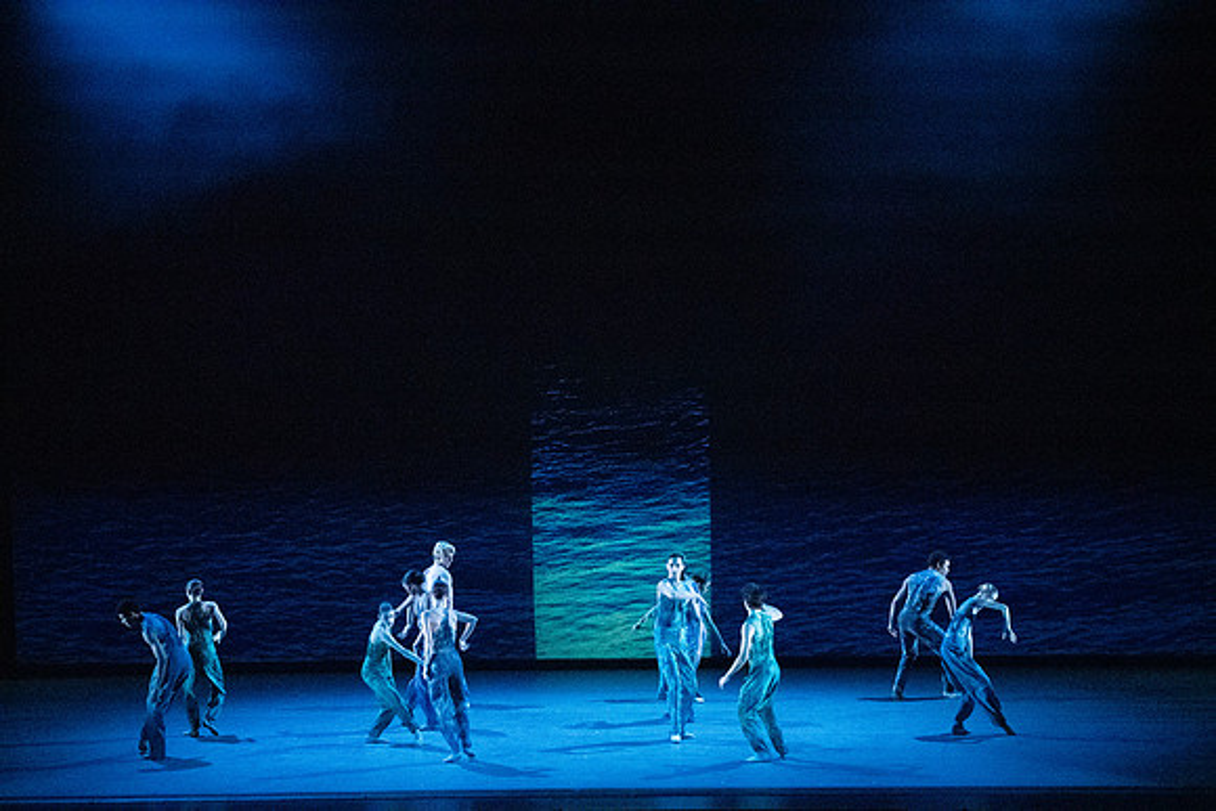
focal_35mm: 130
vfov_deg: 10.6
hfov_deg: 15.8
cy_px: 406
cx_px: 608
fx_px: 4392
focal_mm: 130
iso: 25600
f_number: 5.6
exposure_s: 1/400
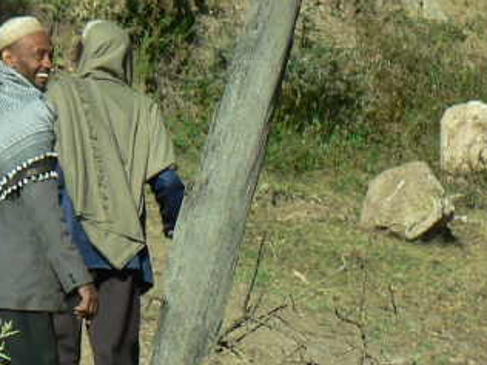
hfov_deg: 4.4
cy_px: 59
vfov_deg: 3.3
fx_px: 6359
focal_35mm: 452
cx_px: 17
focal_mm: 24.6
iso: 64
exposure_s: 1/400
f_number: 4.5
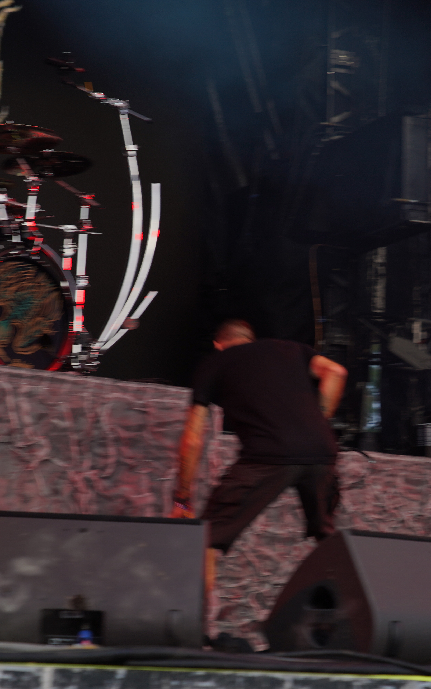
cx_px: 287
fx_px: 1786
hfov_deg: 13.7
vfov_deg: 21.9
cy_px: 344
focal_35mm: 95
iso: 100
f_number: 5.6
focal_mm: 62
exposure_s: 1/60
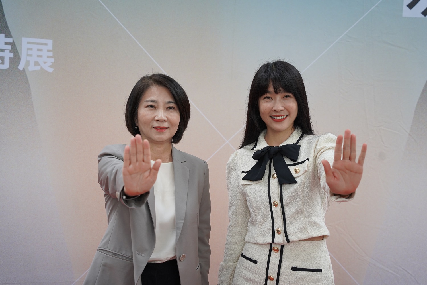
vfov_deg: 25.5
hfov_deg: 37.5
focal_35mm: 53
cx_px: 214
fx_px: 629
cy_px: 142
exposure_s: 1/160
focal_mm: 53
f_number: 4
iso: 640
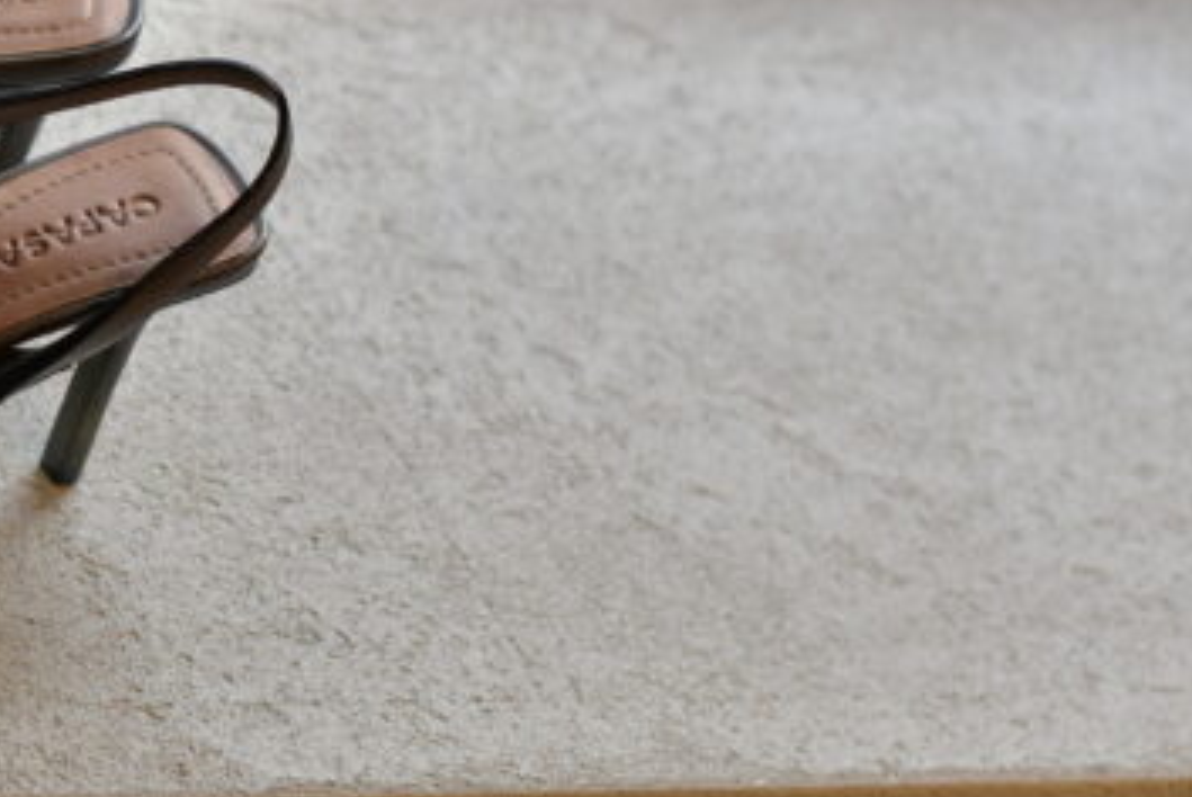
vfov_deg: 9.5
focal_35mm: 145
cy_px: 279
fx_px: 4805
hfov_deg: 13.6
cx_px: -398
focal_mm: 50
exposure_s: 1/1000
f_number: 4
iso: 800
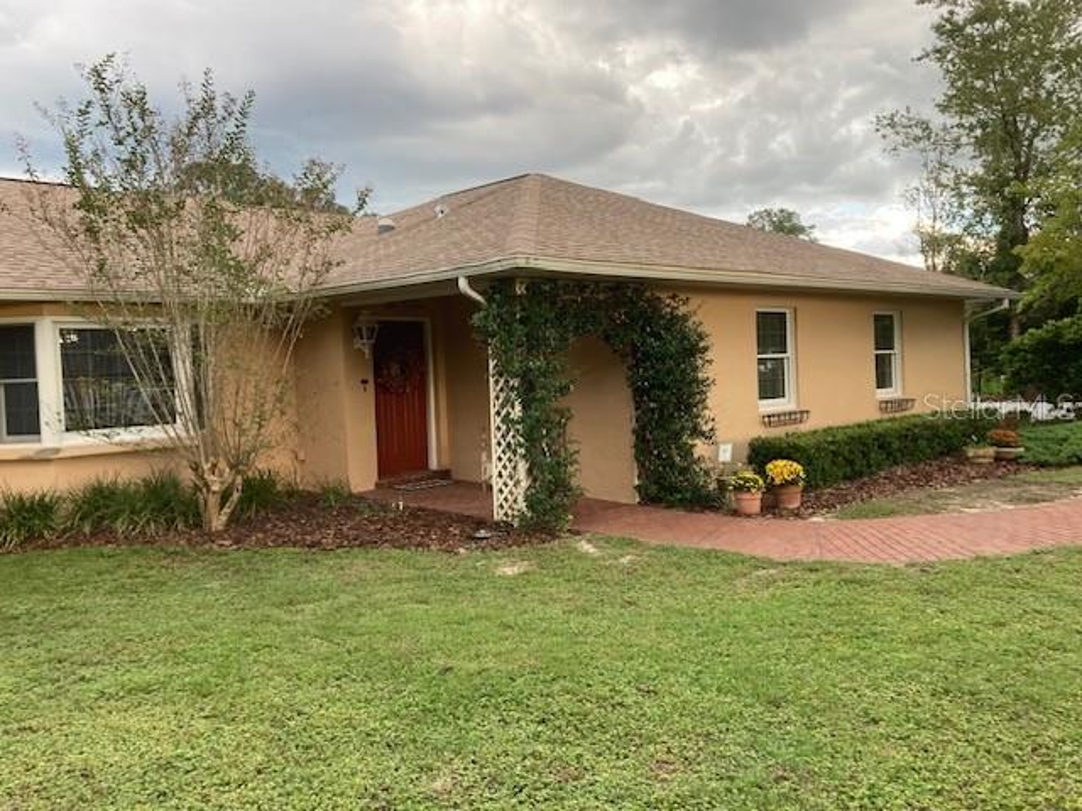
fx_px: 875
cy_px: 406
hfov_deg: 63.4
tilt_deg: -1.3
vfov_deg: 49.7
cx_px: 541
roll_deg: +1.2
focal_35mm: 28
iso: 25
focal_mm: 3.99
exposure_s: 1/121
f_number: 1.8
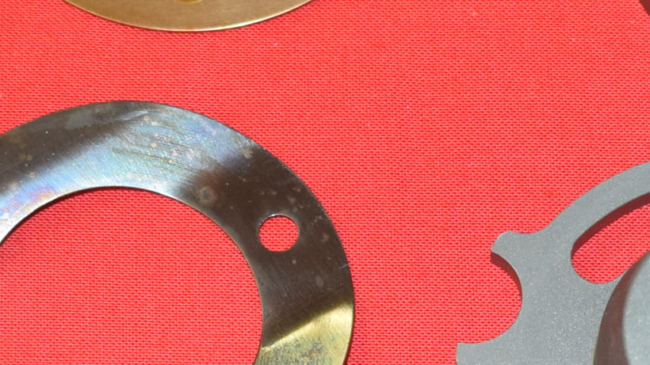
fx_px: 2670
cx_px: 503
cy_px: 198
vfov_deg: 7.8
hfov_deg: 13.8
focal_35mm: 155
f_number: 5
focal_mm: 27
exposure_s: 1/60
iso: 800
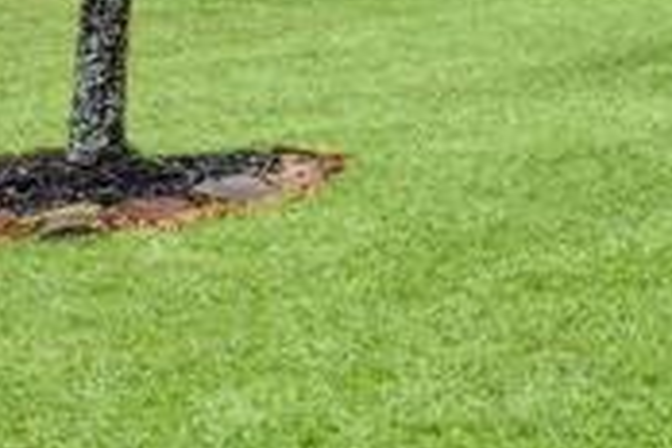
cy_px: -197
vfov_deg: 12.2
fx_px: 2000
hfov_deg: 11.7
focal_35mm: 107
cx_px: 1950
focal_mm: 18.2
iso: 640
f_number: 7.1
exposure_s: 1/80
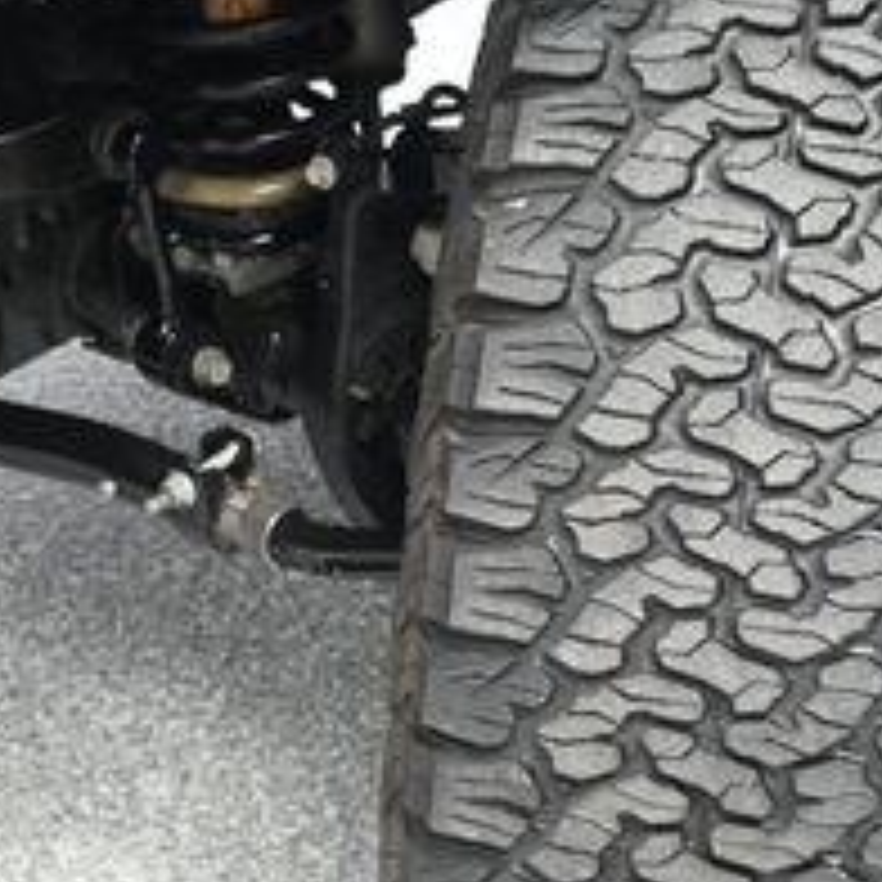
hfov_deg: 17.3
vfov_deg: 17.4
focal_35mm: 100
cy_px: 572
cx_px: 688
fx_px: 2883
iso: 160
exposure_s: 1/160
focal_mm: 24
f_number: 3.8
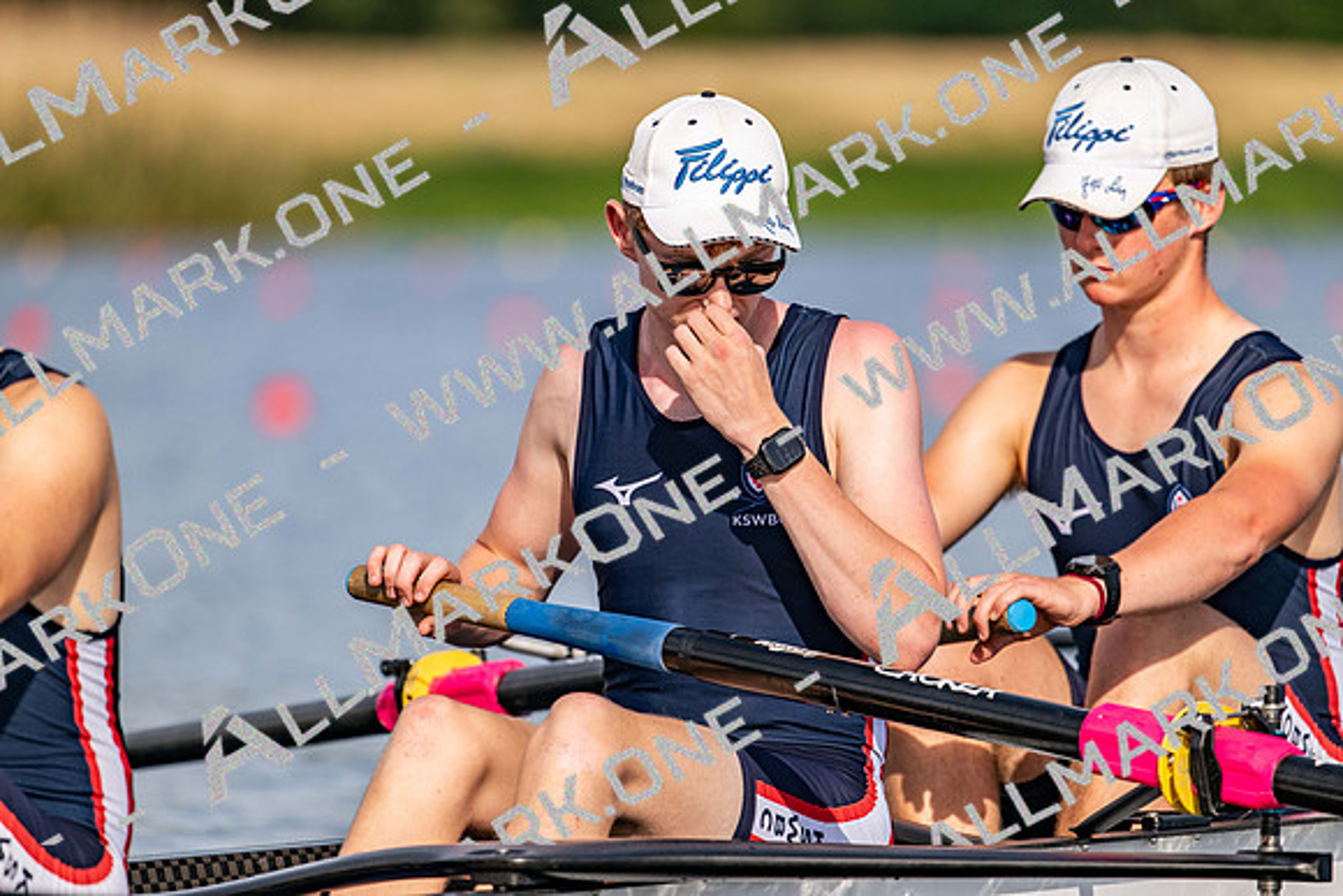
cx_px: 672
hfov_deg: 5.2
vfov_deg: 3.4
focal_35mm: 400
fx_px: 14925
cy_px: 448
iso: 250
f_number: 4.5
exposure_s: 1/2500
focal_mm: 400
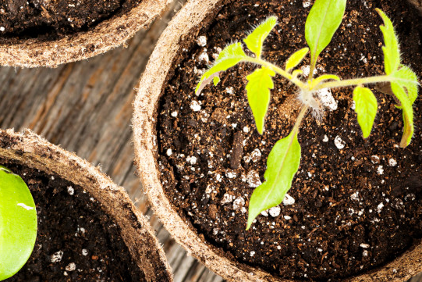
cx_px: 14
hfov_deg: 8.8
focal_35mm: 233
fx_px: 2732
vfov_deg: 5.9
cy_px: 50
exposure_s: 1/125
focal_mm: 105
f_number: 10
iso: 200
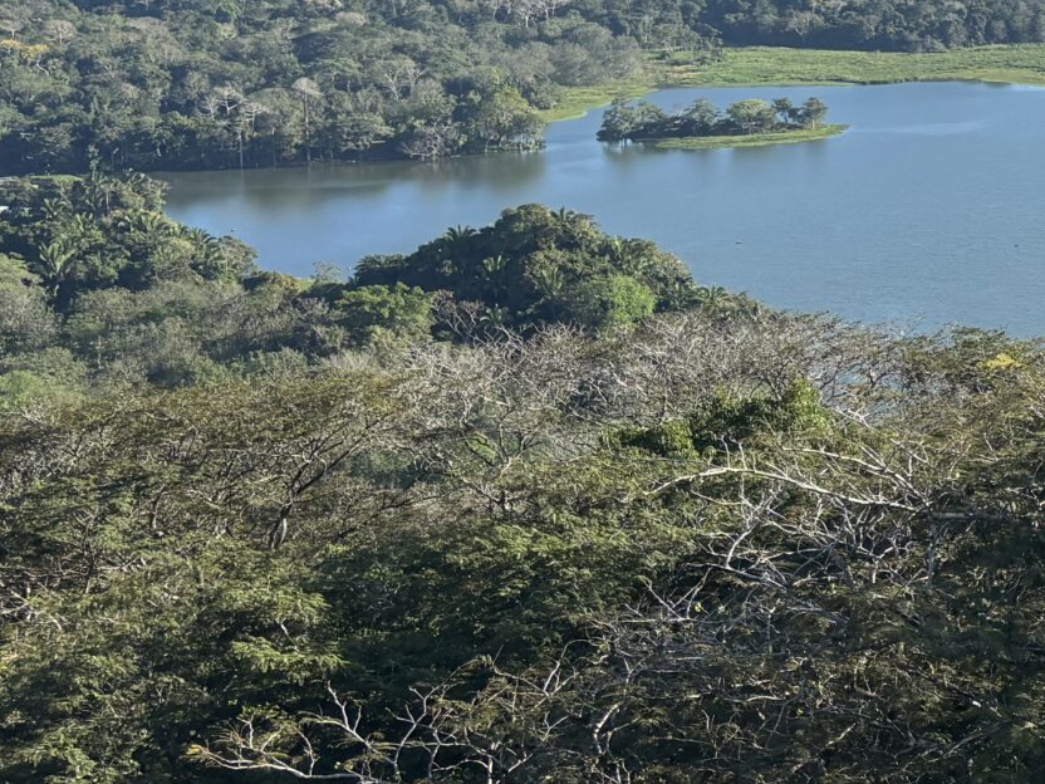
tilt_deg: -5.4
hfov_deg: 21.2
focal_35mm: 80
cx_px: 1497
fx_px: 2415
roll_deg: +0.3
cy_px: 13
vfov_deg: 18.0
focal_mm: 5.96
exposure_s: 1/3413
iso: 50
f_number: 1.6
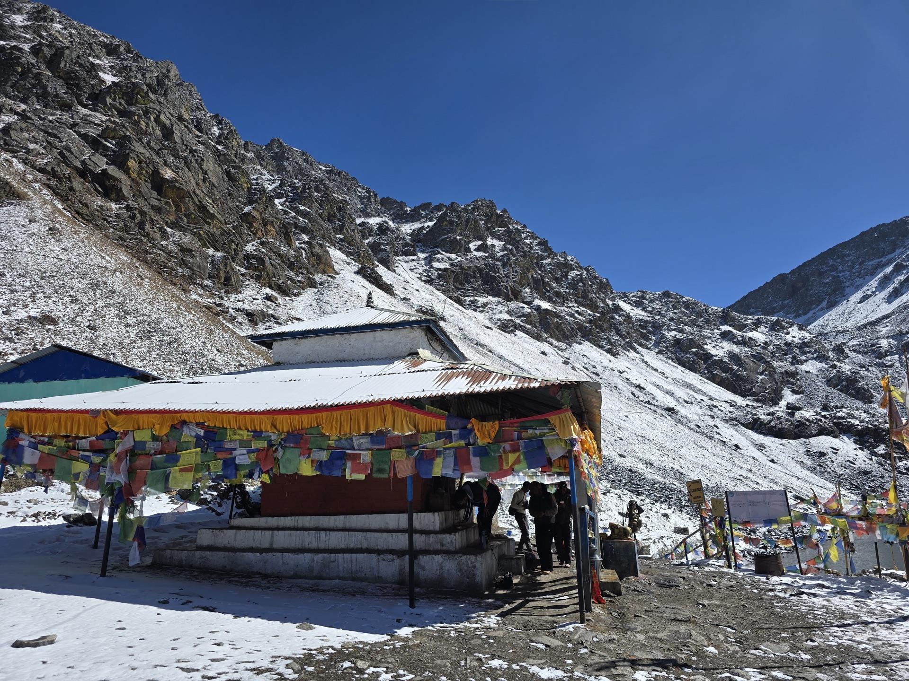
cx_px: 454
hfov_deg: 73.9
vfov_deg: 58.9
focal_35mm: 23
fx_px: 604
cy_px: 340
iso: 12
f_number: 1.7
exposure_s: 1/1276
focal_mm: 6.3
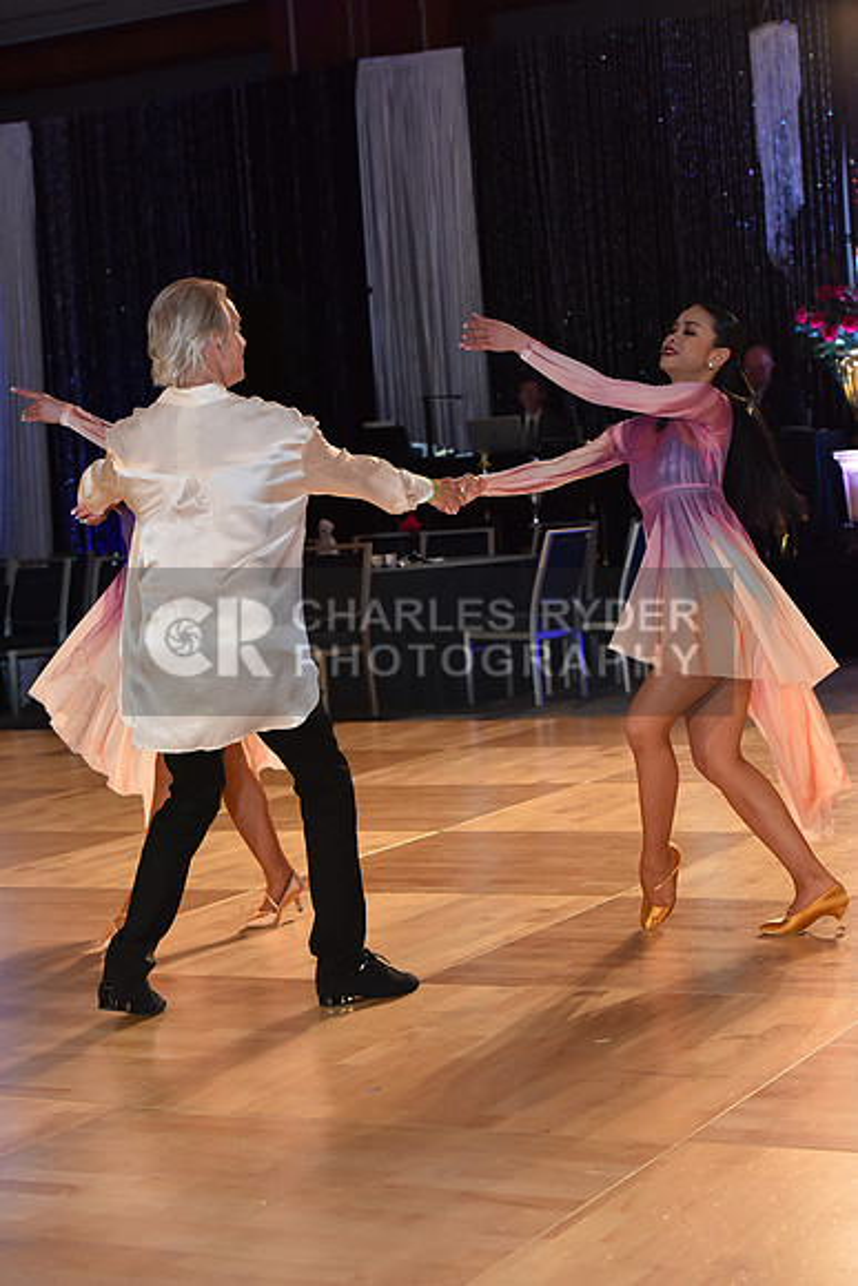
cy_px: 643
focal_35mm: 70
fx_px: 2501
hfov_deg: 19.5
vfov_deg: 28.8
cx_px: 429
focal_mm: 70
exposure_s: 1/320
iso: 2000
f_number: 5
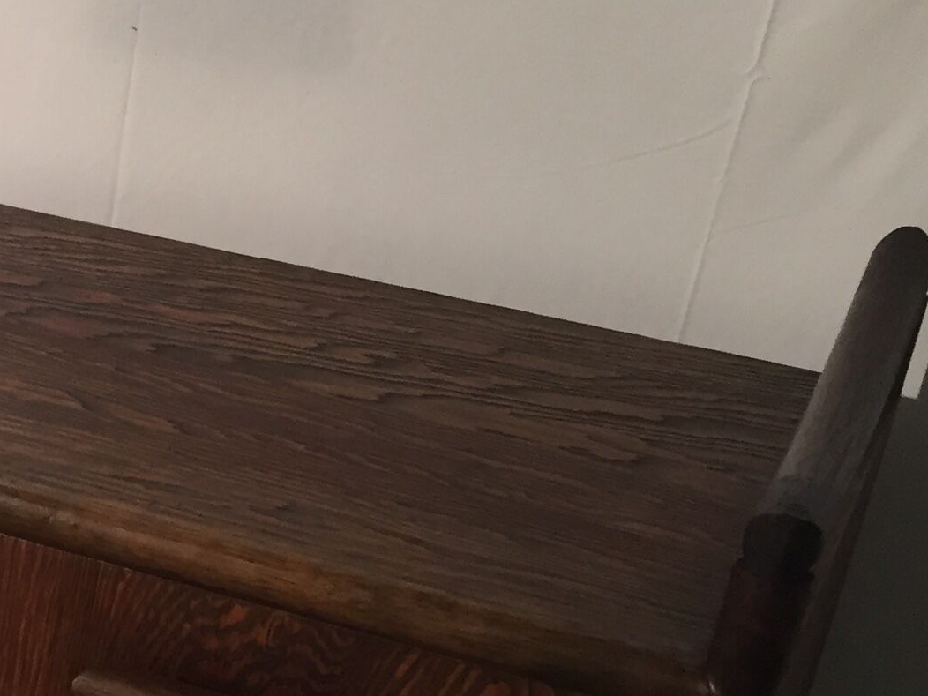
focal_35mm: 90
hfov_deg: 19.2
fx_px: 2413
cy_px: 617
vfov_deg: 16.2
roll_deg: +0.1
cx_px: -449
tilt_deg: -31.1
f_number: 2.2
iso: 125
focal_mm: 4.15
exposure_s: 1/33
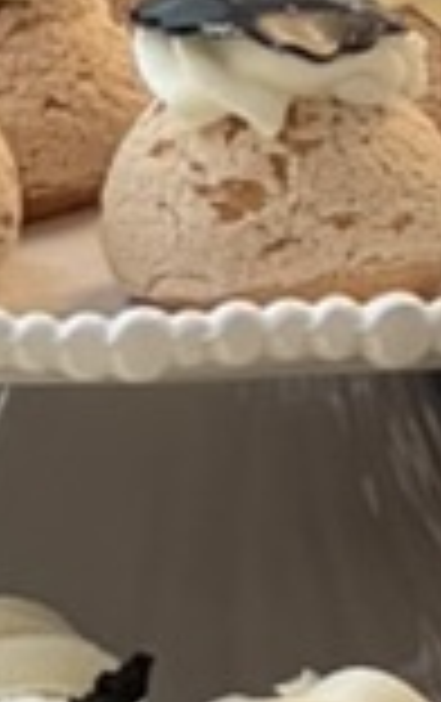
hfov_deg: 2.5
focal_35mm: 535
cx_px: -243
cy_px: -86
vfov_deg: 3.9
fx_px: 10250
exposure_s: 1/60
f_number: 2.8
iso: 160
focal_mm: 9
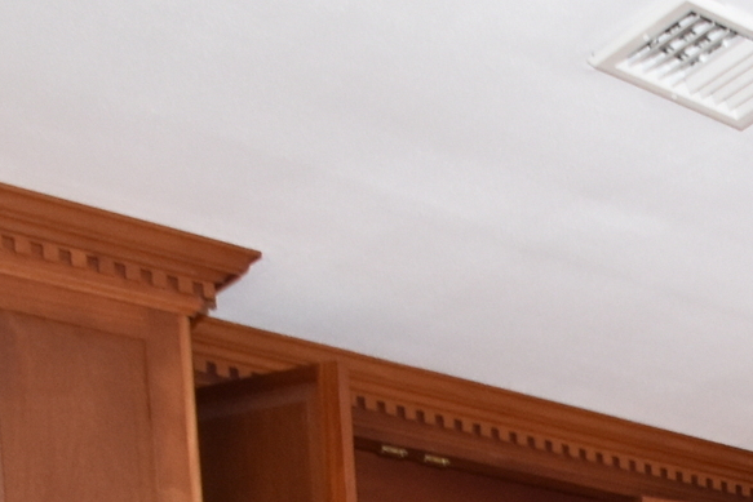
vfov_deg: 13.7
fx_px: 1653
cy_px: 1116
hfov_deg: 19.8
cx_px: 1311
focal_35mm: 79
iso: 800
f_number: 5.6
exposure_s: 1/125
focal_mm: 10
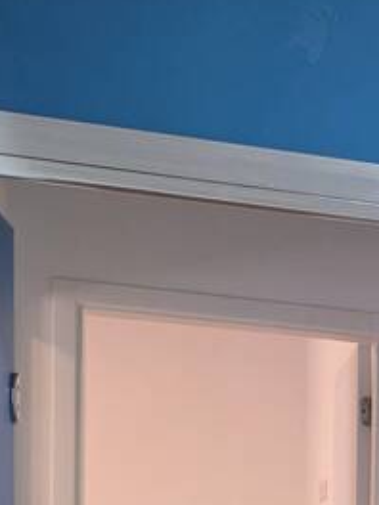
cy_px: 671
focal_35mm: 94
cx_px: 697
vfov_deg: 19.2
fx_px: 1372
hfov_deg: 13.9
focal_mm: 6.3
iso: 250
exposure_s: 1/120
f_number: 1.7
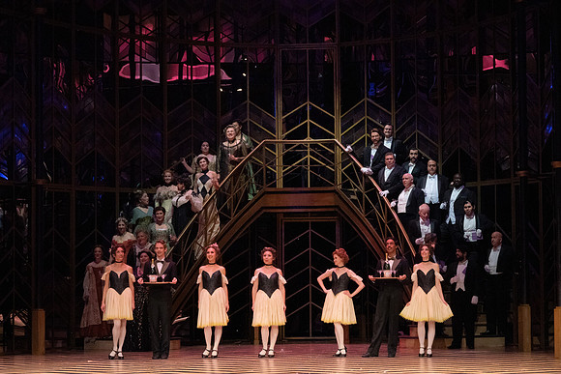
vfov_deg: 12.7
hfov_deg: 18.9
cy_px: 187
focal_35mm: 108
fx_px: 1683
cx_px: 280
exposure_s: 1/400
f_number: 14
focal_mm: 108
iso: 12800
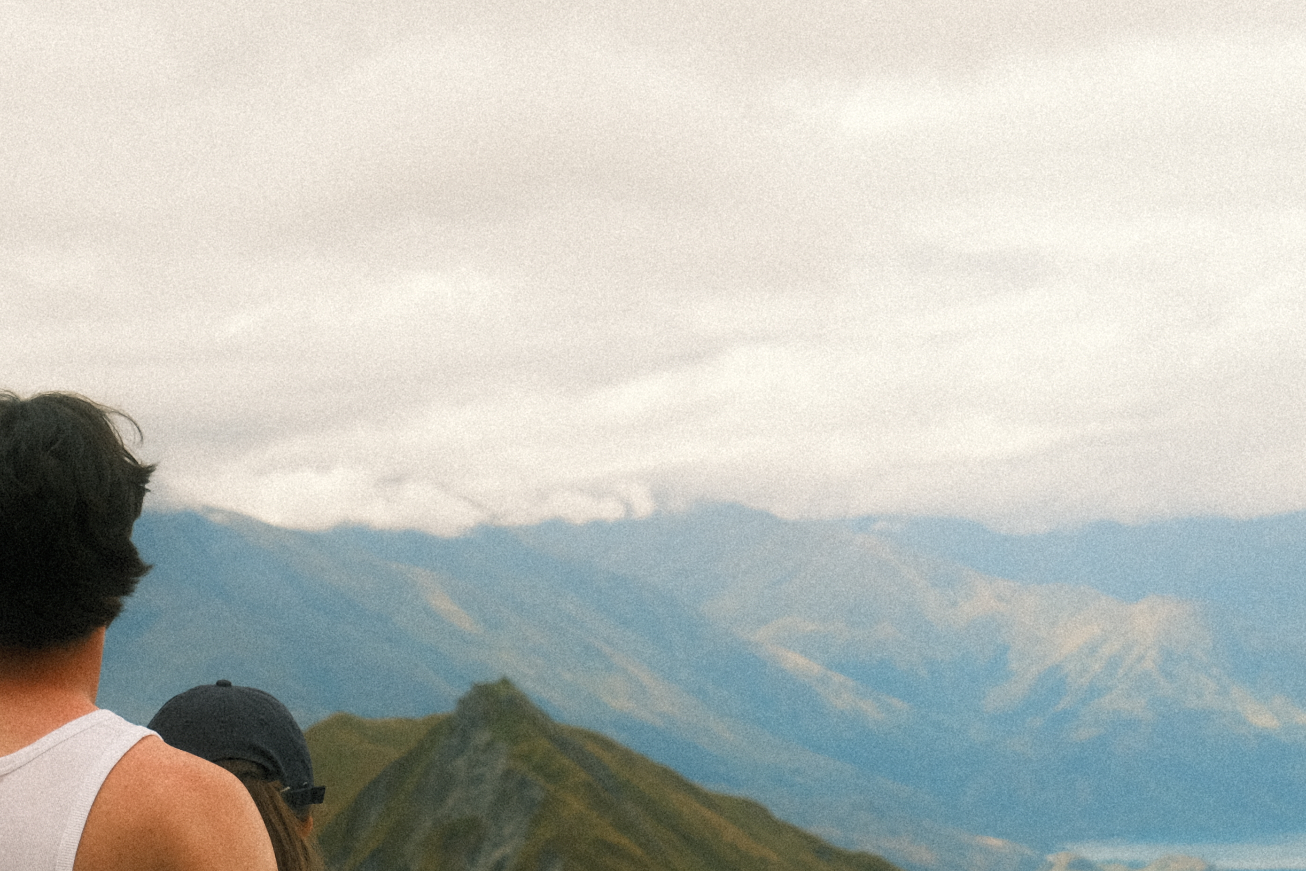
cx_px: 633
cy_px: 849
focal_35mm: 110
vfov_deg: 12.3
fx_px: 3990
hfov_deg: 18.6
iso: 400
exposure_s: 1/1000
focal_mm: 32.6
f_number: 6.4
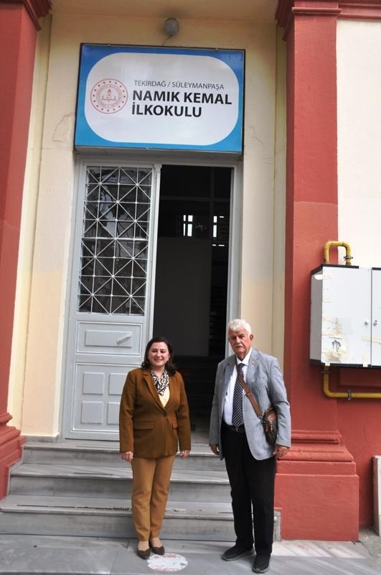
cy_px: 288
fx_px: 478
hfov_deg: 43.5
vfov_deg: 62.0
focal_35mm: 30
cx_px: 190
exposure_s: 1/160
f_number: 6.3
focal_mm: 20
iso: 200
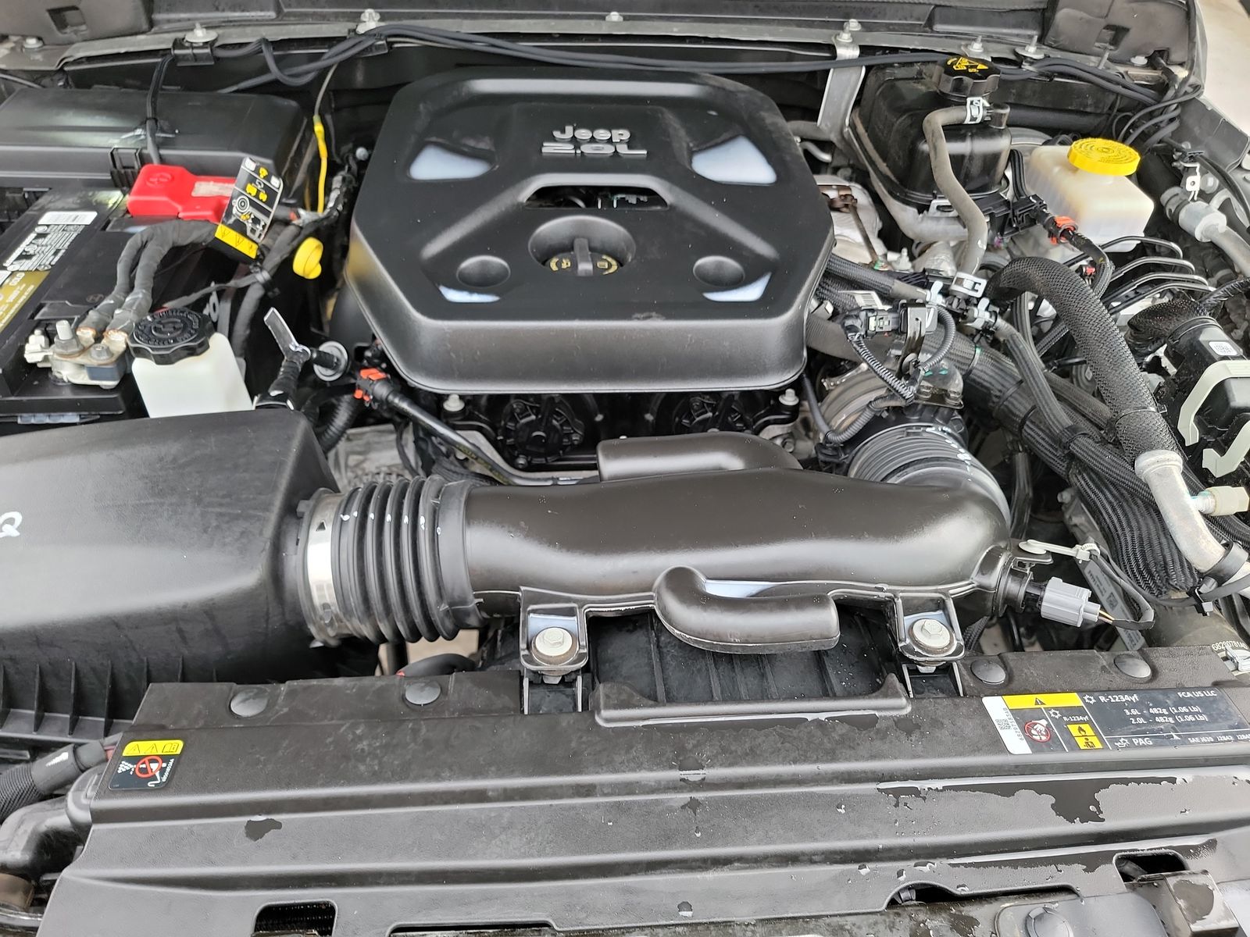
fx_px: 867
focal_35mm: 24
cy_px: 468
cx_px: 625
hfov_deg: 71.6
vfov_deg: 56.8
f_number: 1.8
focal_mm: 6.7
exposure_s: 1/59
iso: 116
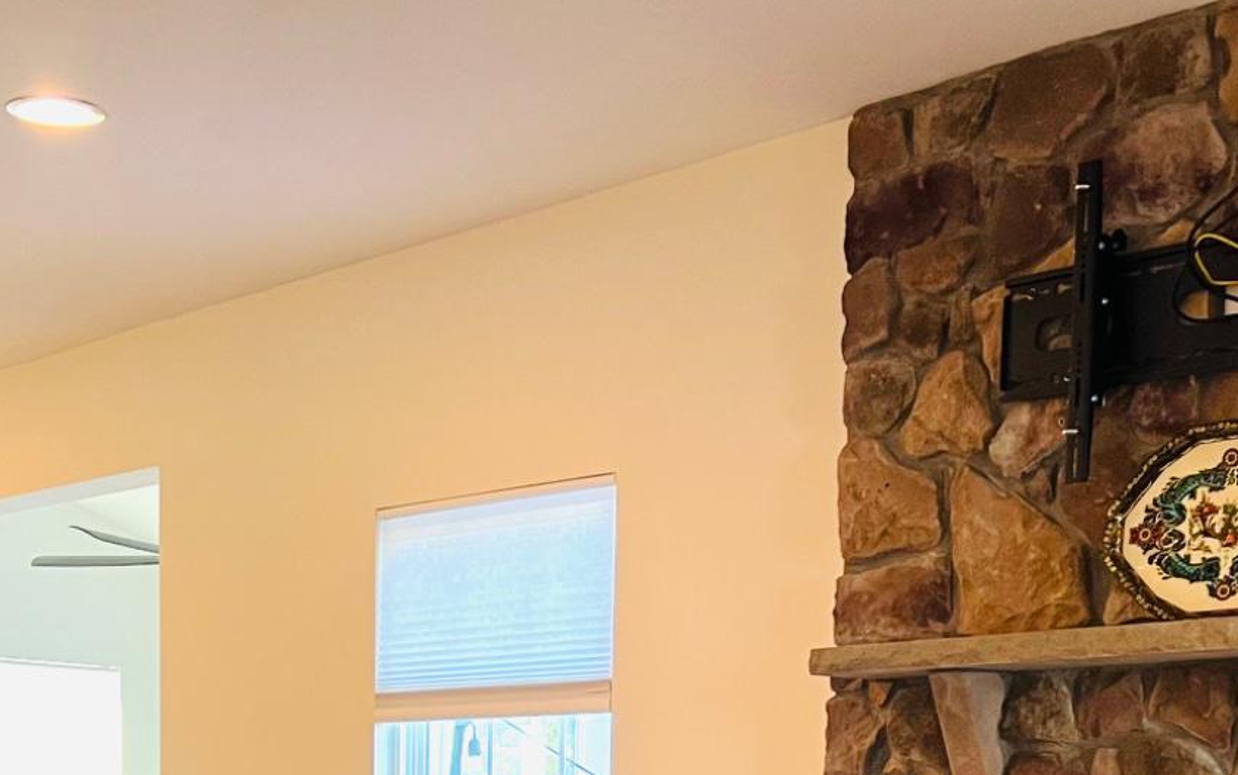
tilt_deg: -3.5
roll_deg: -1.2
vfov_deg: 18.4
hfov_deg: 30.5
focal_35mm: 67
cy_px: 935
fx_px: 2261
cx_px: 491
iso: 125
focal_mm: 5.7
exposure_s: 1/60
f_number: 1.5
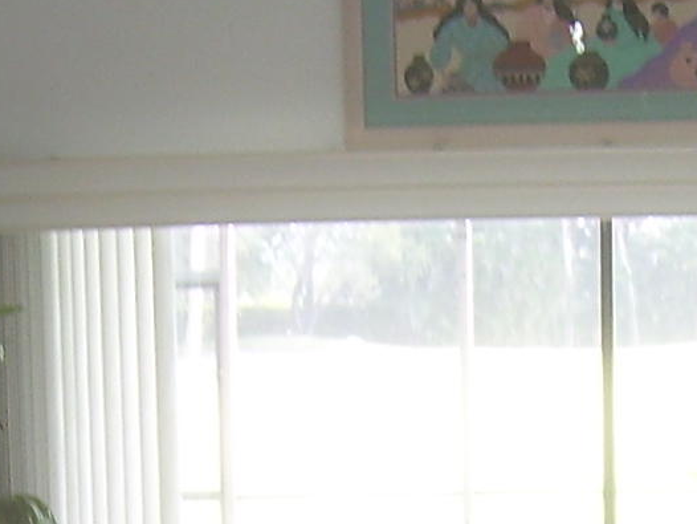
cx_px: 602
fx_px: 3304
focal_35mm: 164
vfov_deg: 8.7
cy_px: 934
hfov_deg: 12.0
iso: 50
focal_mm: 6.3
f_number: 2.8
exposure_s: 1/30
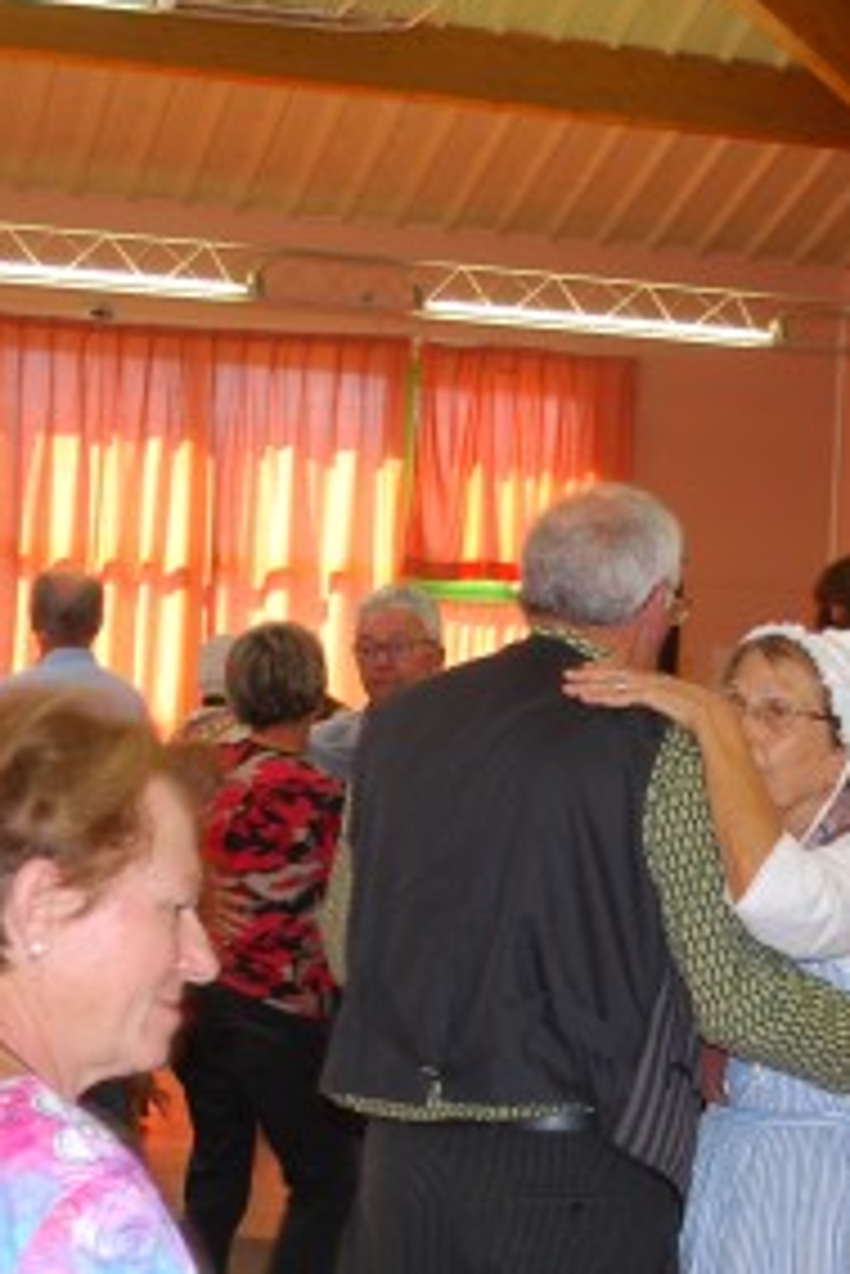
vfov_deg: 21.4
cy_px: 871
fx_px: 3360
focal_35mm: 95
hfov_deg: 14.0
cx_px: 989
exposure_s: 1/60
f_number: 4.5
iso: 280
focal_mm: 28
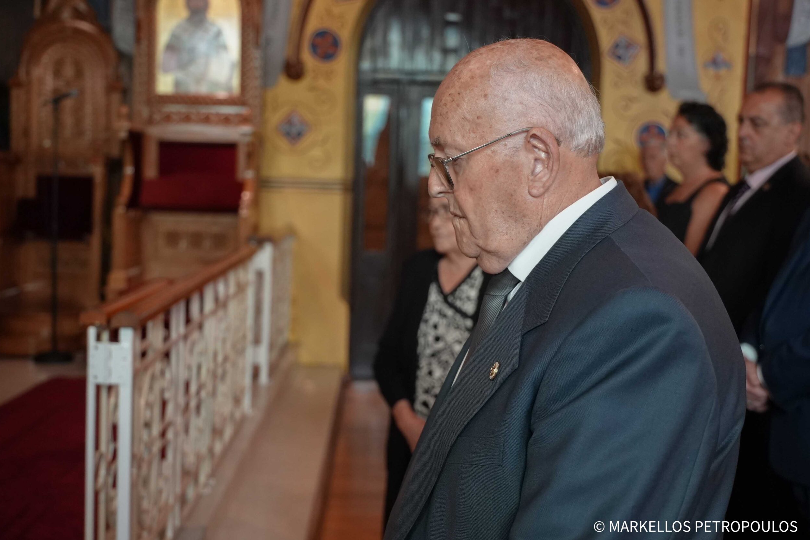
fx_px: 1057
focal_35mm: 47
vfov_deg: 28.6
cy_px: 276
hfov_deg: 41.9
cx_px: 404
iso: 5000
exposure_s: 1/160
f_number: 4
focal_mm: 46
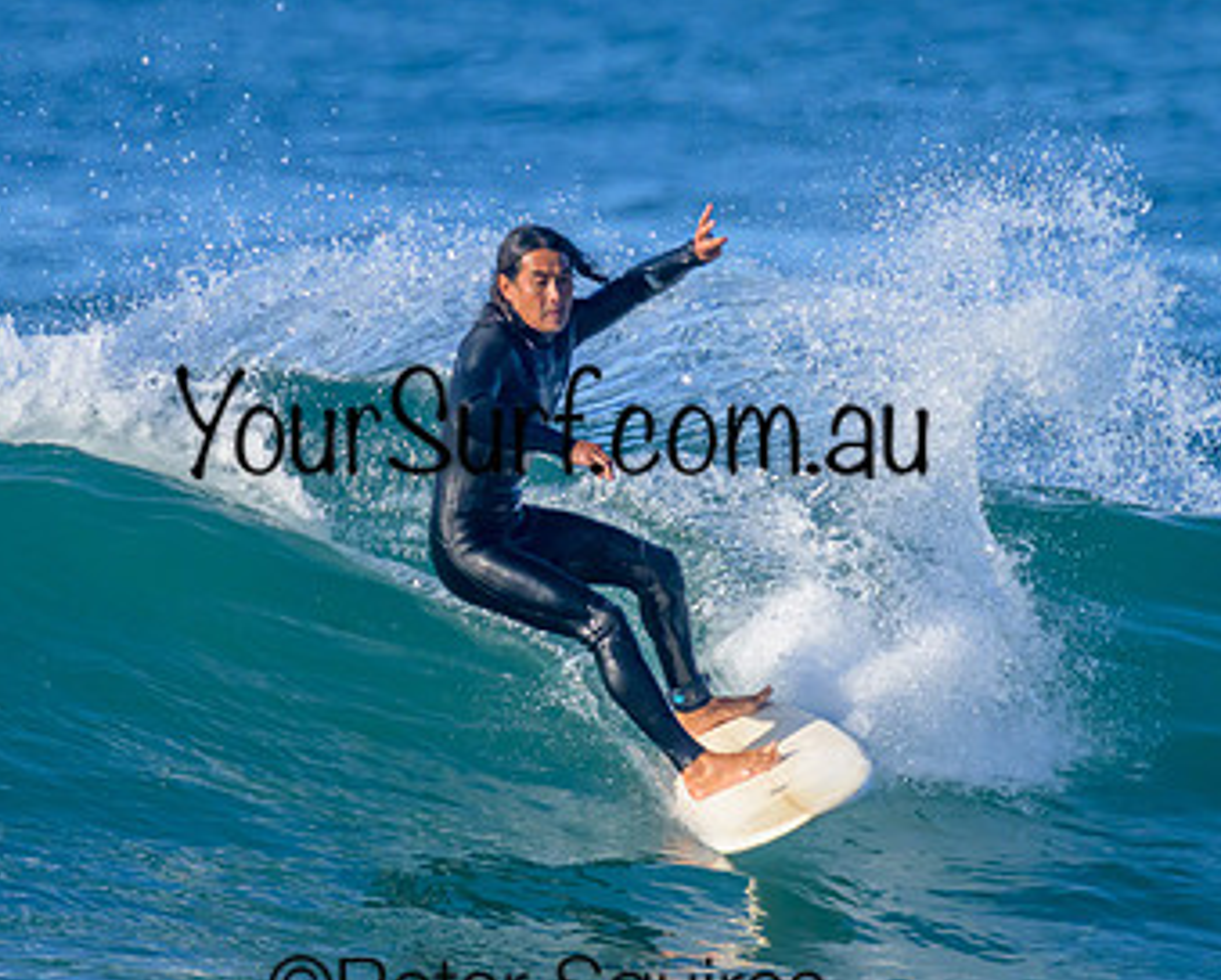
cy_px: 391
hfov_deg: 1.5
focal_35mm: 1322
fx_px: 47828
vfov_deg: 1.2
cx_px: 547
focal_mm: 800
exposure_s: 1/2000
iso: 1800
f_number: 11
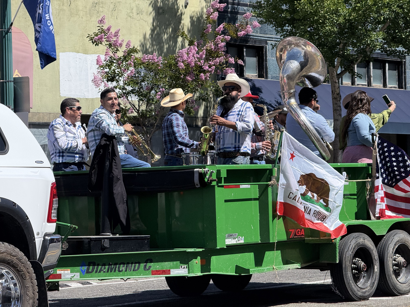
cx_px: 205
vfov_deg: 12.3
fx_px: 1421
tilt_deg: +0.6
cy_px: 154
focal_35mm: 120
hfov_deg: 16.4
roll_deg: +0.4
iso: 64
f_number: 2.8
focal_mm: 15.66
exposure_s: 1/1577
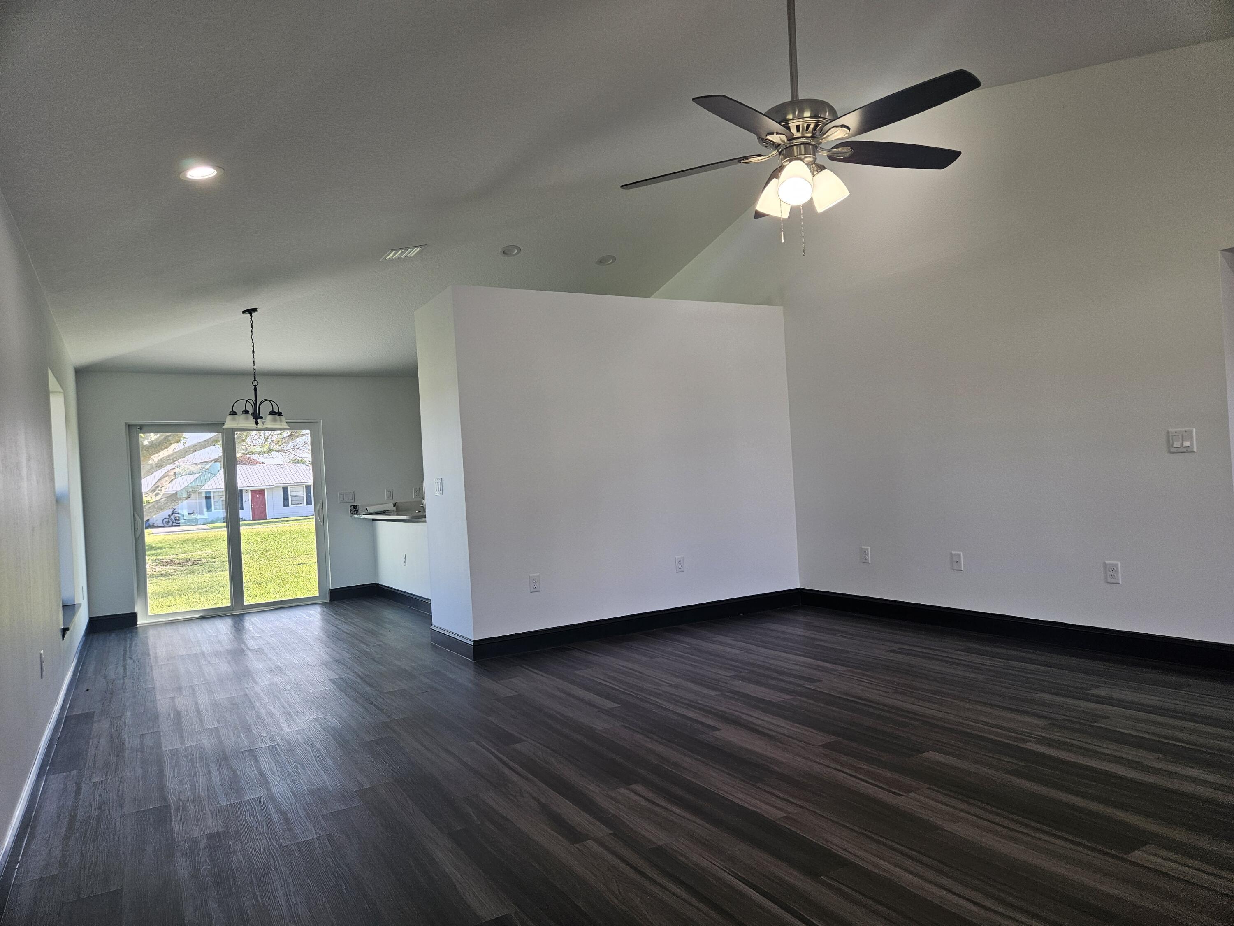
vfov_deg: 58.9
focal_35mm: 23
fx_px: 820
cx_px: 617
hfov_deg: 73.9
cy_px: 463
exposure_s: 1/120
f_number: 1.8
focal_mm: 5.4
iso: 64
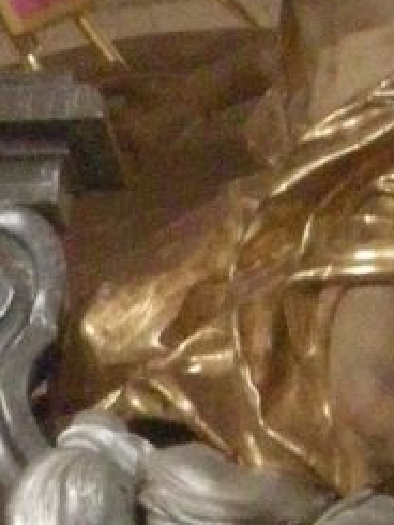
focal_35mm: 532
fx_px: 8067
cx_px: -202
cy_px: 238
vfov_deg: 3.7
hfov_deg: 2.8
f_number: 5.1
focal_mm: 14.6
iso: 800
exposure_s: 1/4.9
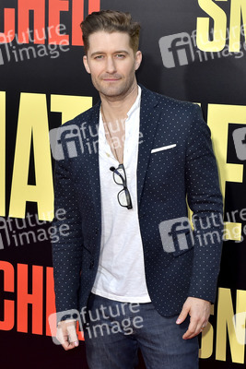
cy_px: 184
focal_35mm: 62
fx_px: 635
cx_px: 123
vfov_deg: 32.4
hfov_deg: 21.9
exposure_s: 1/320
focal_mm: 62
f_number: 6.3
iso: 500
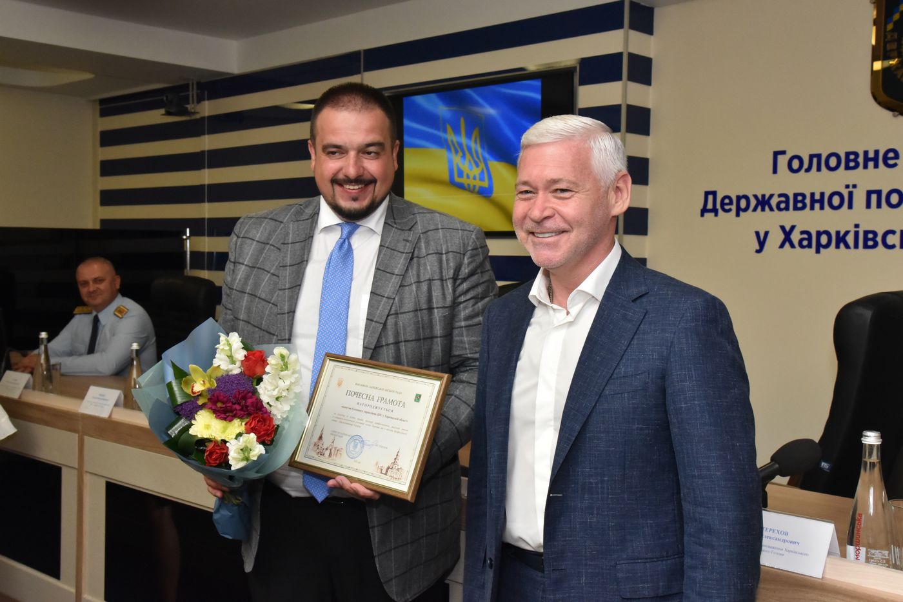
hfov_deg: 50.7
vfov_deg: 35.0
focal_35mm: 38
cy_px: 301
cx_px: 452
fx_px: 953
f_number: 10
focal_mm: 38
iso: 3200
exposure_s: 1/200
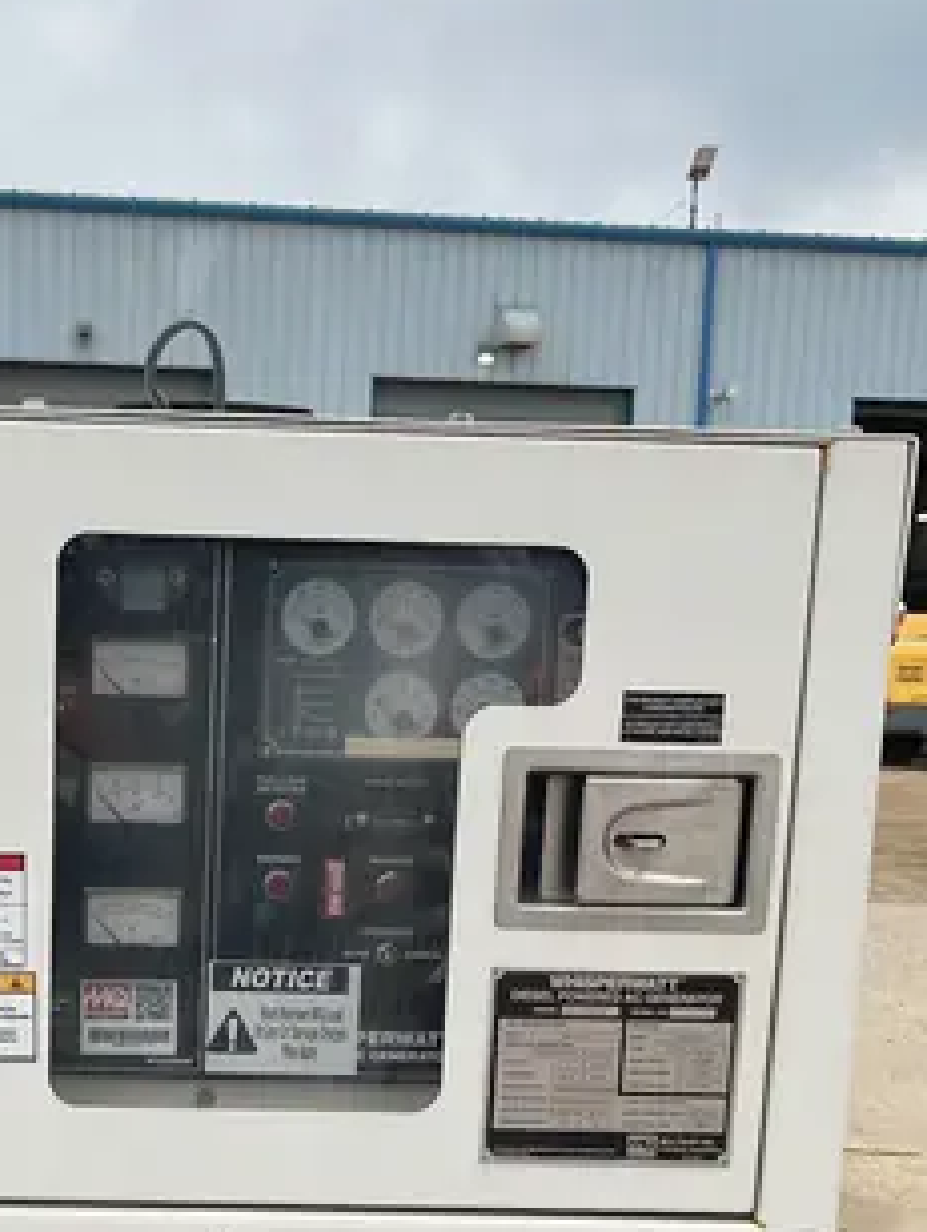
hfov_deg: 23.3
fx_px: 2209
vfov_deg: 29.9
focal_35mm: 62
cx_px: 169
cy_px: 1106
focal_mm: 5.1
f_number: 1.6
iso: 50
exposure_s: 1/2463
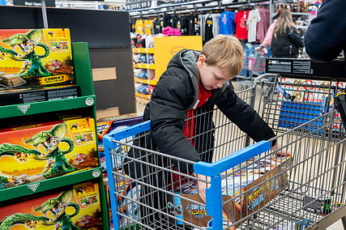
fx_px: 365
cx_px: 231
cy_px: 102
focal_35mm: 38
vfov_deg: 35.0
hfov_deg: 49.8
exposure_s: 1/80
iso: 1250
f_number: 4.5
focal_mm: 28
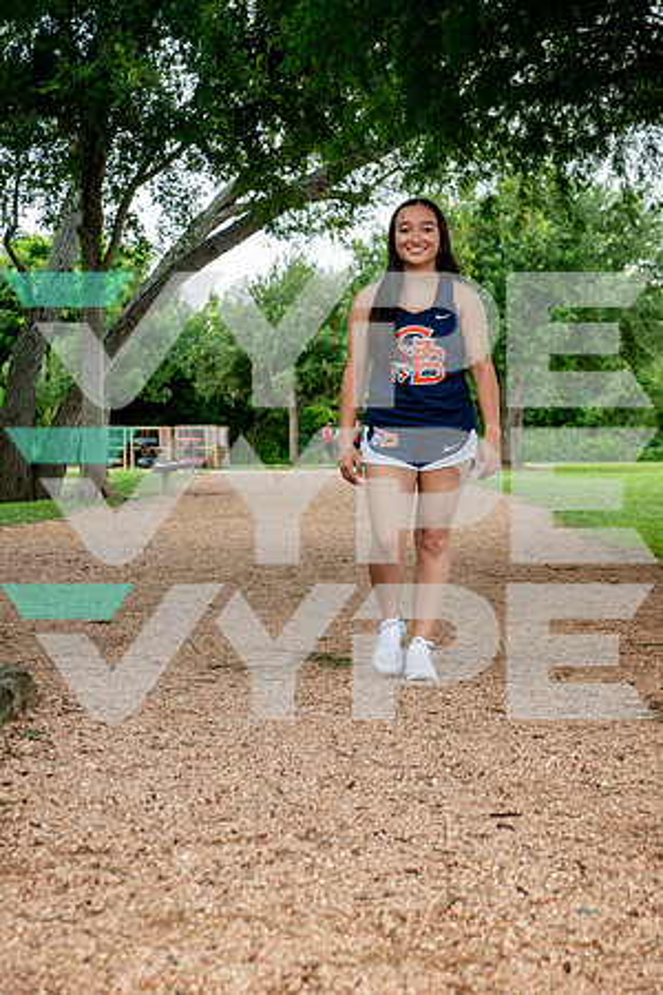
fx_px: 1934
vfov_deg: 28.8
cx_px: 332
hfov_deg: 19.5
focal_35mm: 70
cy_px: 498
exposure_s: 1/200
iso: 200
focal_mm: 70
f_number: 7.1
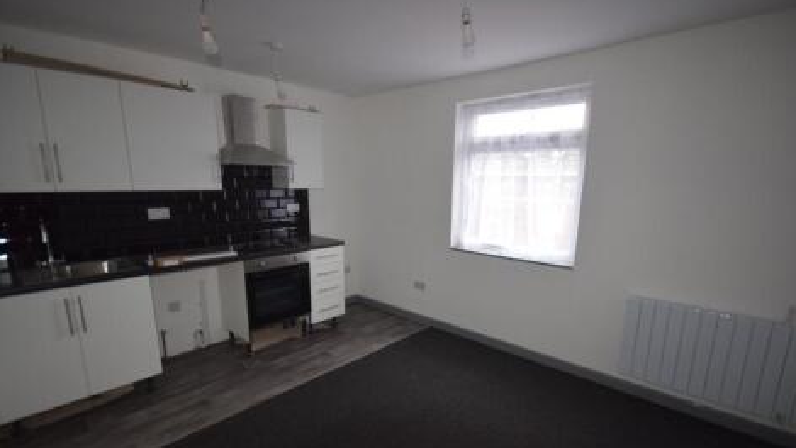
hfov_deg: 94.2
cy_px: 257
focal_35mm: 18
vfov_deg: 62.1
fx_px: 370
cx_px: 402
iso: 1100
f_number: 4.2
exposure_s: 1/60
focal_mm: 11
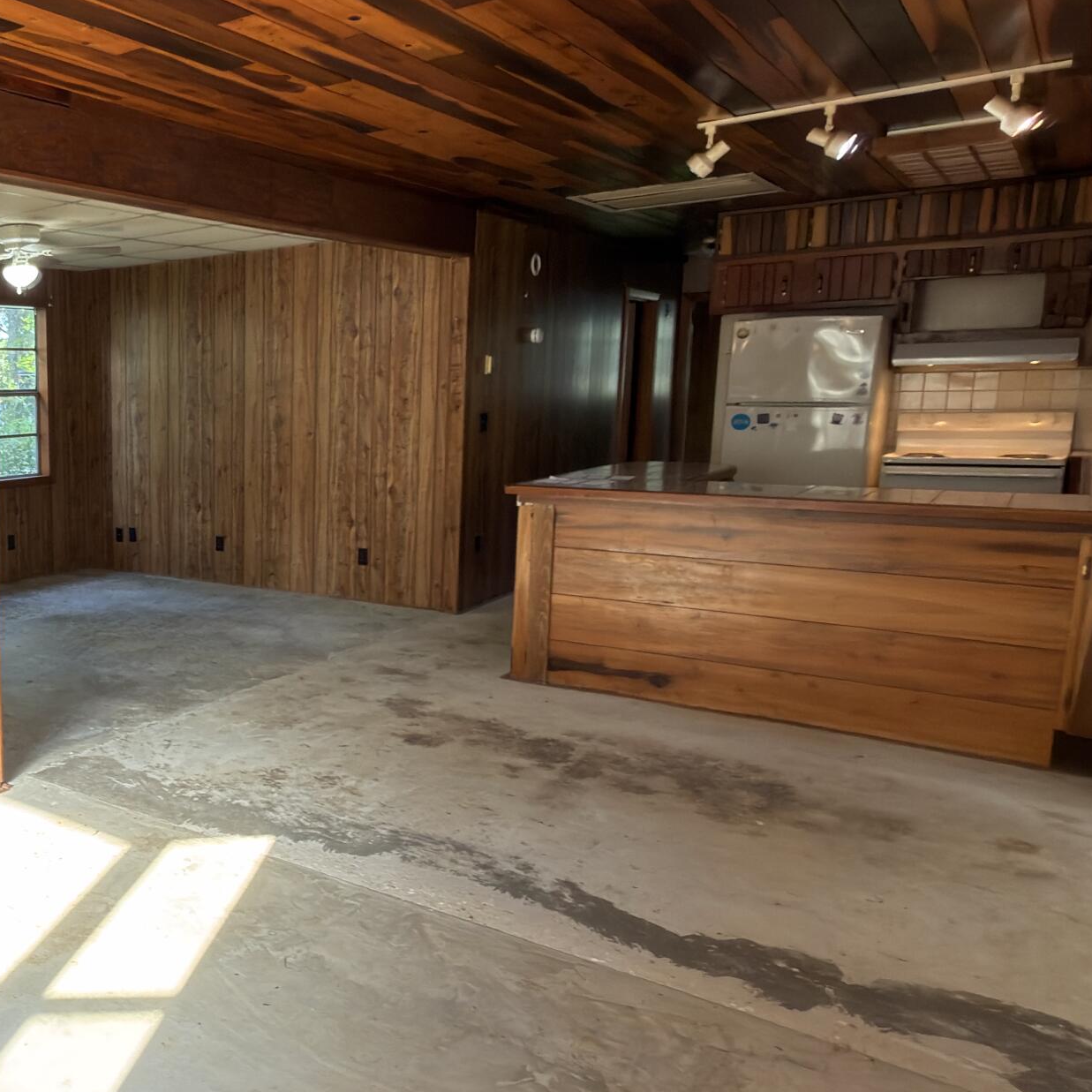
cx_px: 4
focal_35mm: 30
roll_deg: +1.8
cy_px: 553
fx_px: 1071
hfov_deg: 45.7
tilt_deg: -9.0
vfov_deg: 54.0
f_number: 2.2
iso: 64
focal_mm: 2.22
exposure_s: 1/30
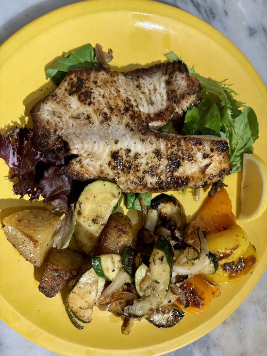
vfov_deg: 67.3
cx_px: 134
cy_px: 178
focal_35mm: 26
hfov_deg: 53.1
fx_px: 267
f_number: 1.6
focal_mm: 5.96
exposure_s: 1/40
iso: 400
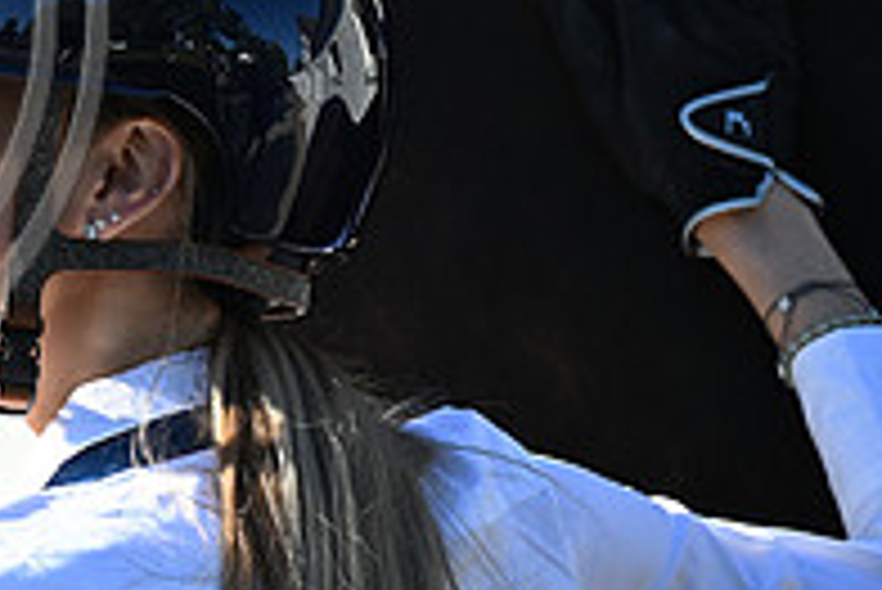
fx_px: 8336
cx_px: -405
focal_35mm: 340
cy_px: -61
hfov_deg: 6.0
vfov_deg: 4.0
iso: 720
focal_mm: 115
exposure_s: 1/1600
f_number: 5
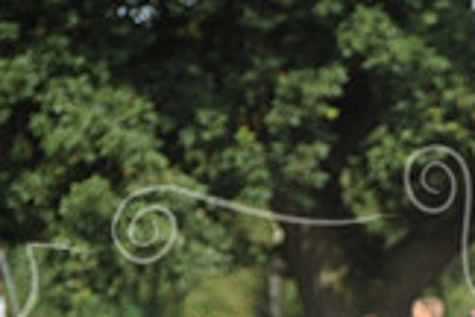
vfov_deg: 2.1
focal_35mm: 662
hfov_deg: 3.1
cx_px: 622
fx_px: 8734
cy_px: 543
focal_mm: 185
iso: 320
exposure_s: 1/1250
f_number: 5.6
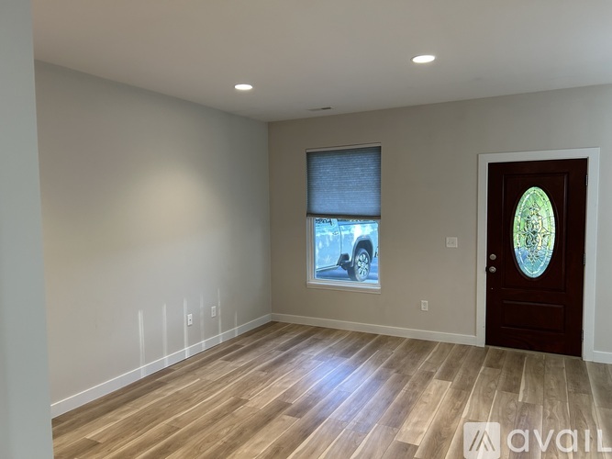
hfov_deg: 67.3
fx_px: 460
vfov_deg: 53.0
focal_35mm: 26
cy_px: 230
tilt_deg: -1.9
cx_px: 306
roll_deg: +1.3
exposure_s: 1/121
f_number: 1.5
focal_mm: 5.7
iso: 125
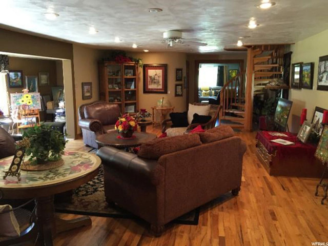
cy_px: 123
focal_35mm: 29
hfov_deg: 61.7
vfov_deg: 48.2
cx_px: 164
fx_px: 275
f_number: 2.2
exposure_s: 1/30
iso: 160
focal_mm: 4.15
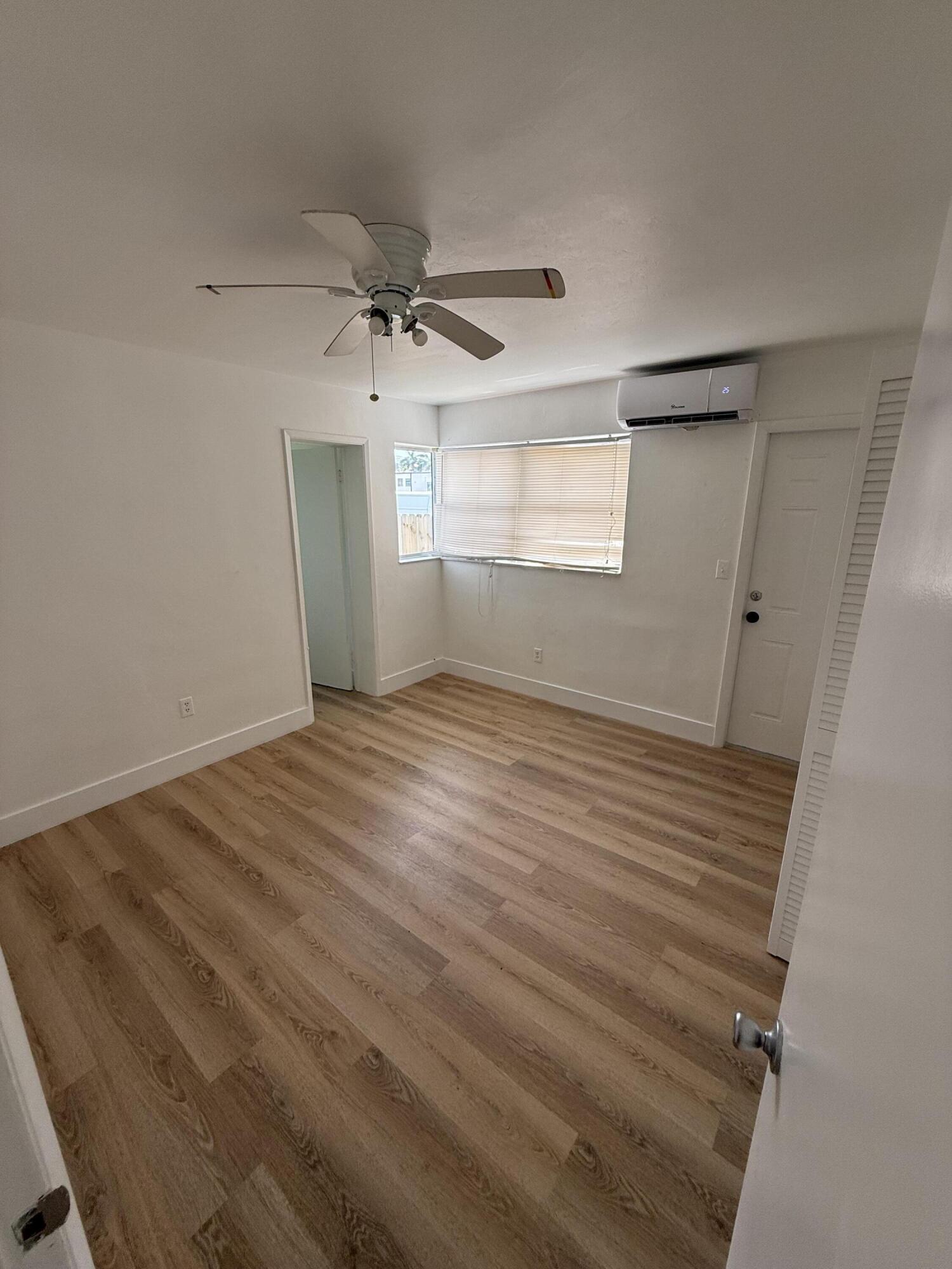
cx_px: 476
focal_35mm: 14
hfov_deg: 85.7
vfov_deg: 102.1
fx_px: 513
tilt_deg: -15.3
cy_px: 634
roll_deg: +0.6
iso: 64
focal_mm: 2.22
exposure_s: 1/99
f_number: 2.2
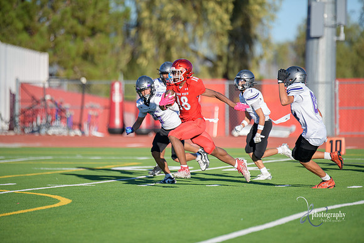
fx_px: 3034
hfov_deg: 6.9
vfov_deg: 4.6
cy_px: 122
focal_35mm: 300
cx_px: 182
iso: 400
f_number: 2.8
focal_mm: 300
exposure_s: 1/4000
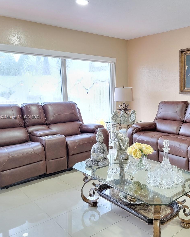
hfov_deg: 44.5
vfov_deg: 55.7
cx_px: 138
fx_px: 225
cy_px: 117
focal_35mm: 32
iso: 500
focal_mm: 6.7
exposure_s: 1/29
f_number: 1.8
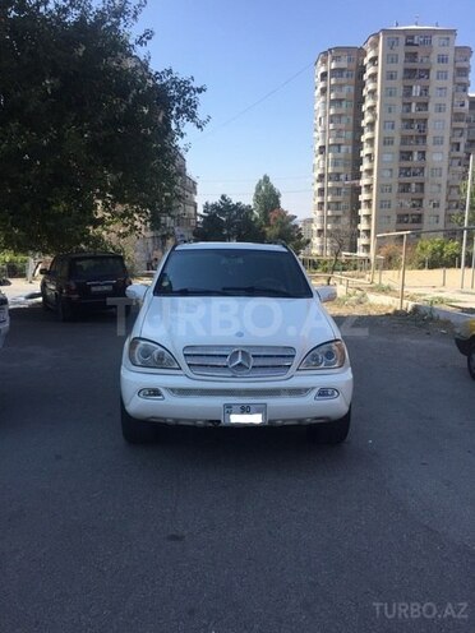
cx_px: 238
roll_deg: +0.3
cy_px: 316
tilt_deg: -9.4
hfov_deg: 48.2
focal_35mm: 29
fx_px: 531
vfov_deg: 61.7
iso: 32
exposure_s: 1/1582
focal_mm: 4.15
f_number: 2.2
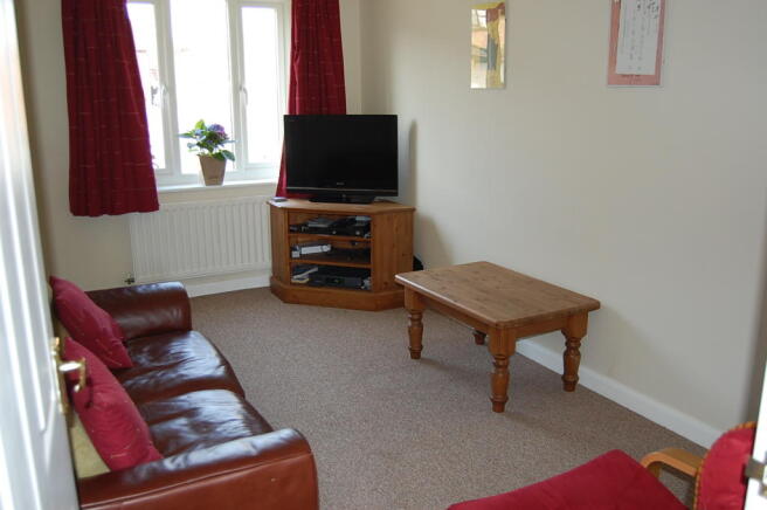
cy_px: 255
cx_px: 384
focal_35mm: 33
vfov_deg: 39.9
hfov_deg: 57.3
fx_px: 702
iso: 400
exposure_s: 1/60
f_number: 3.8
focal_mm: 22
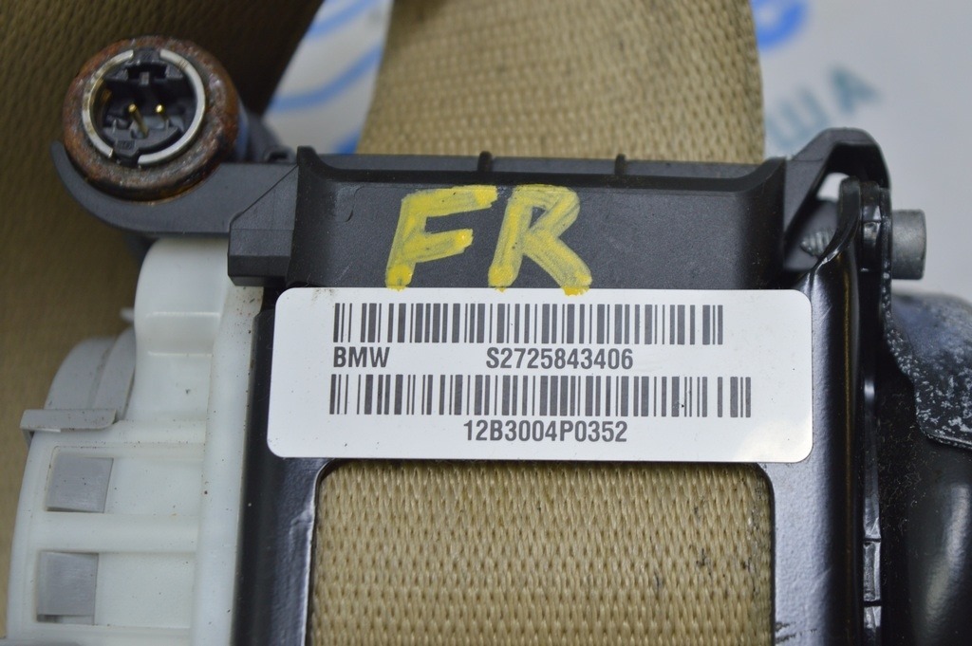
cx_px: 486
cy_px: 323
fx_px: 2226
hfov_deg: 24.6
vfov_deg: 16.5
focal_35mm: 82
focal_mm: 55
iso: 400
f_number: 5.6
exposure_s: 1/50
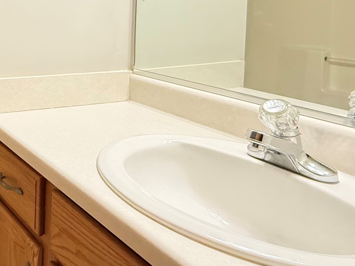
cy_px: 18
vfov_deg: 35.9
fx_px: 379
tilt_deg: -2.9
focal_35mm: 37
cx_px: -32
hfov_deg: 40.8
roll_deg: +0.2
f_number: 2.2
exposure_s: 1/60
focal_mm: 2.22
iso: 500
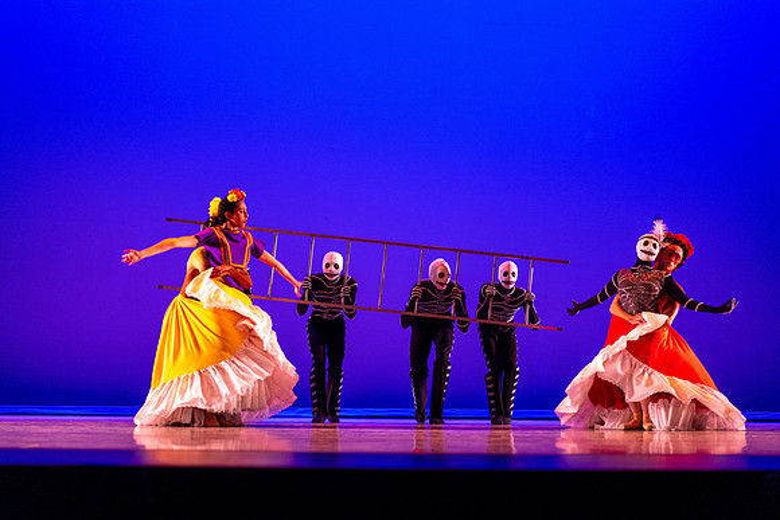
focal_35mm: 55
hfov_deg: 36.2
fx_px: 1192
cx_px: 390
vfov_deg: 24.6
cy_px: 260
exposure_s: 1/200
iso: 1000
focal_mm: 55
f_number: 1.8
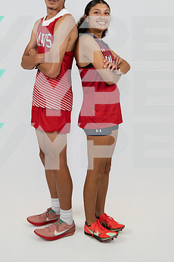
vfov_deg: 40.8
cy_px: 93
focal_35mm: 48
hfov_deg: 28.1
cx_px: 72
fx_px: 347
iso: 400
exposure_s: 1/125
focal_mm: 36.7
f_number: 4
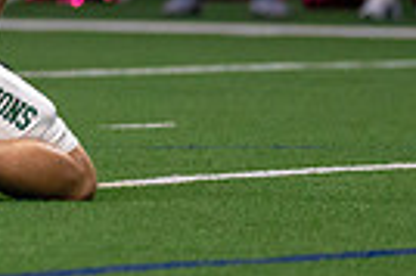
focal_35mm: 1193
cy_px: -286
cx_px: -610
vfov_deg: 1.1
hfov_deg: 1.7
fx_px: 13769
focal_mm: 200
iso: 2000
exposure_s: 1/1000
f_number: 2.8
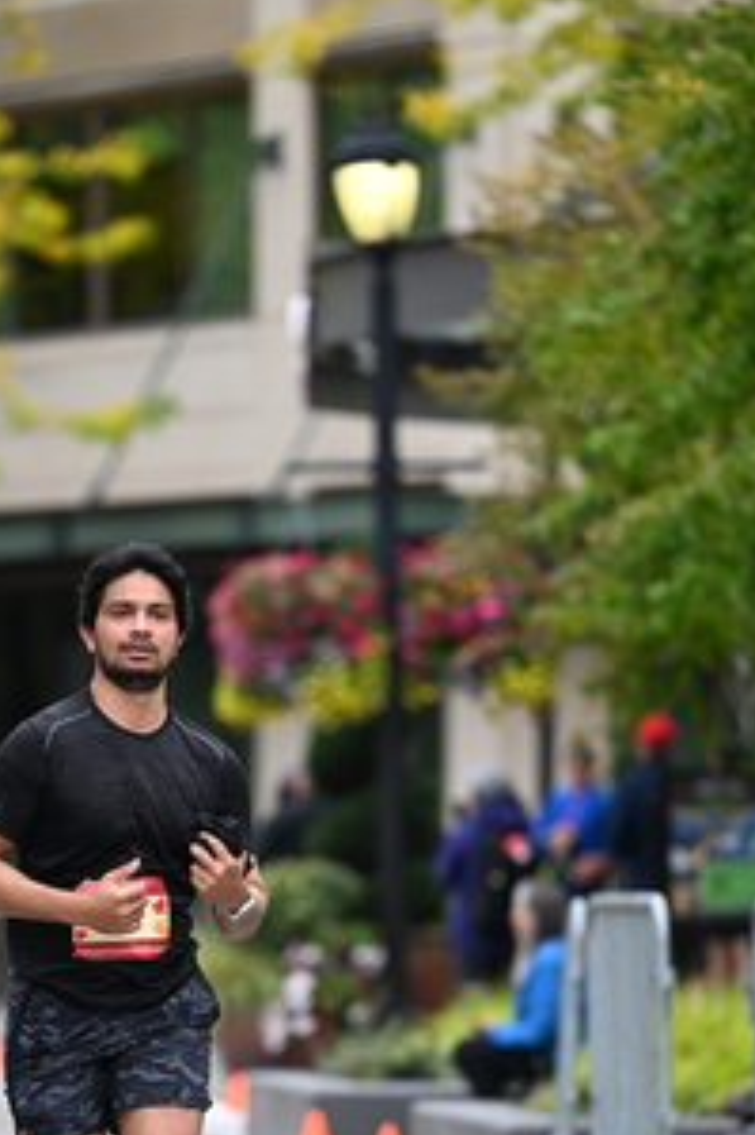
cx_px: 249
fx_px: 11022
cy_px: 820
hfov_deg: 3.9
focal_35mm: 350
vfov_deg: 5.9
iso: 640
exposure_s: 1/2000
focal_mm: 190
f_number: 2.8
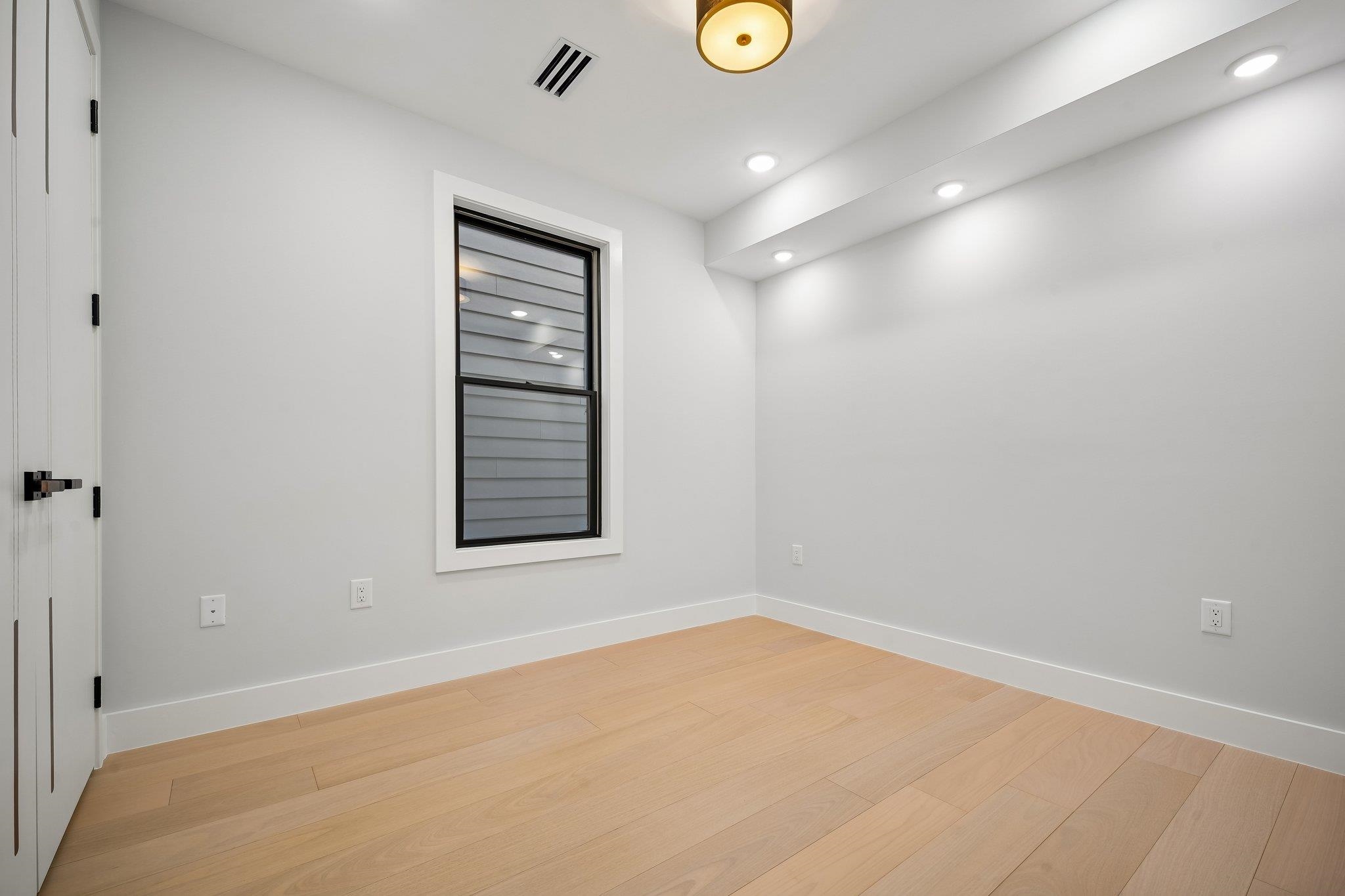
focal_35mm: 14
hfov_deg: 104.3
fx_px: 523
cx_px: 672
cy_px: 448
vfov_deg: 81.2
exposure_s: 1/10
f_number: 8
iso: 250
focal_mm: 14
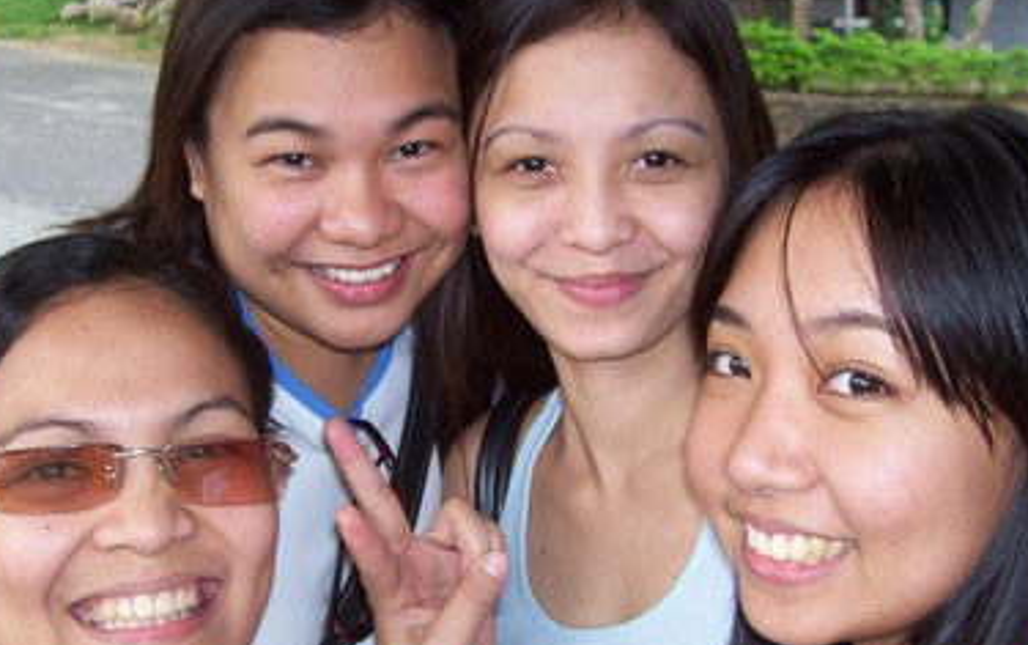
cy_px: 366
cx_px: 472
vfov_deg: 26.9
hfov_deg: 41.8
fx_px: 1346
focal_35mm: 48
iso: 80
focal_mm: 5.6
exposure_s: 1/64
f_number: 2.7
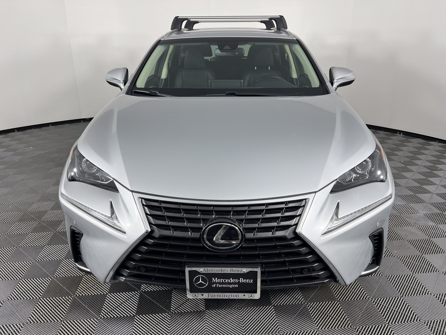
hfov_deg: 67.3
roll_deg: +0.3
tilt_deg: -21.1
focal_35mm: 26
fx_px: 335
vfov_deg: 53.1
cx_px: 223
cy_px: 168
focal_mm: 5.7
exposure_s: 1/245
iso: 40
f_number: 1.5
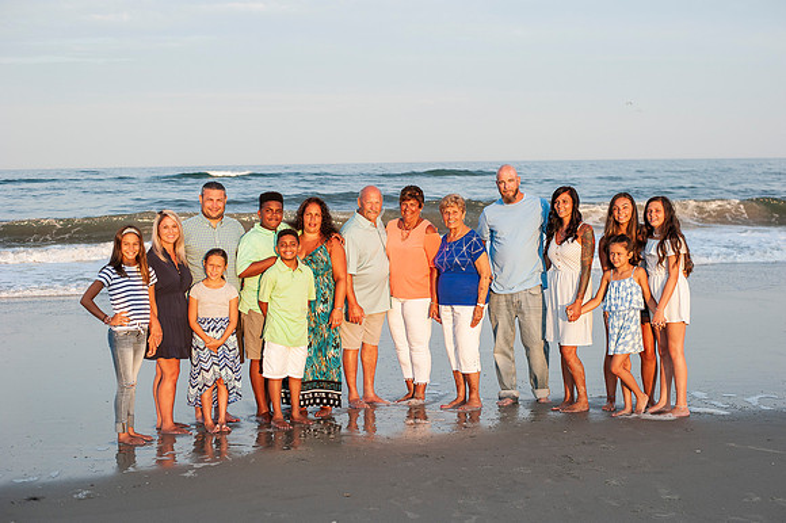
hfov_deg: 39.6
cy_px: 262
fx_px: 1091
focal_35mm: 50
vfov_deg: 27.0
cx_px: 393
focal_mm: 50
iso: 400
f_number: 4
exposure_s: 1/2000
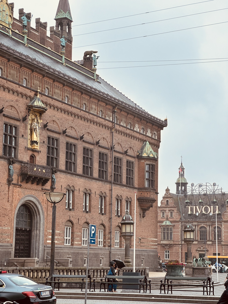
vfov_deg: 25.3
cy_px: 152
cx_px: 114
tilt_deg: +8.0
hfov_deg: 19.1
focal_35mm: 77
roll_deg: -0.9
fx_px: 676
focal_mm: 9
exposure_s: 1/196
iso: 32
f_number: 2.8
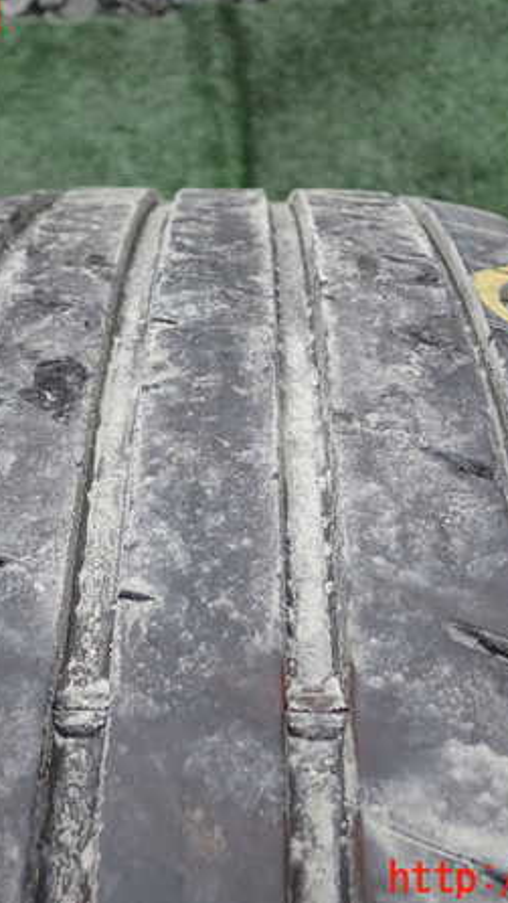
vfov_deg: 46.4
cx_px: 239
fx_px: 1053
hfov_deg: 27.1
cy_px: 449
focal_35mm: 44
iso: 100
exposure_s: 1/50
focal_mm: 5.4
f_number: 6.3
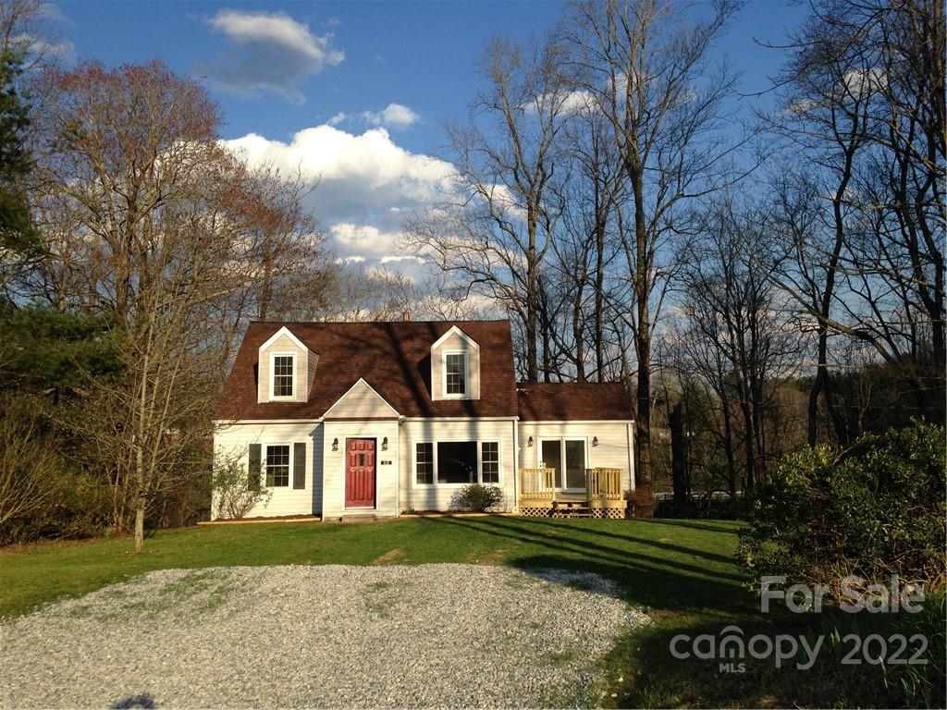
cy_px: 355
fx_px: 903
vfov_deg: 42.9
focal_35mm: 33
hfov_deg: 55.4
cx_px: 474
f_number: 2.4
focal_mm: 4.12
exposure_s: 1/1323
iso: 50
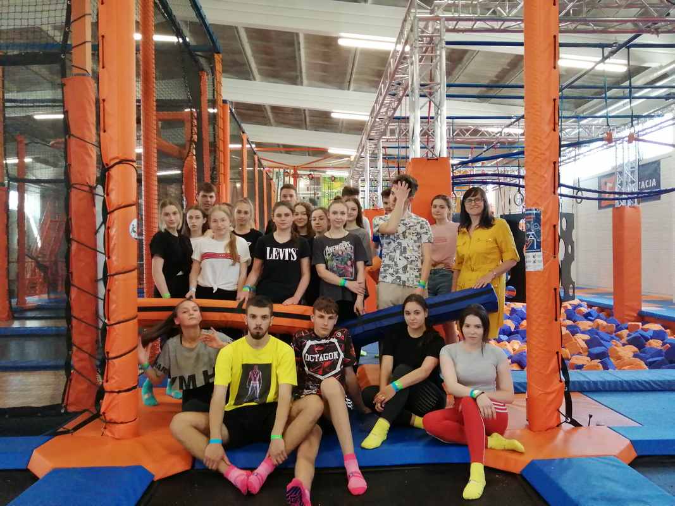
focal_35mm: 26
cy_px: 253
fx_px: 507
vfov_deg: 53.1
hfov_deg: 67.3
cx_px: 338
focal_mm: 3.46
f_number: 1.8
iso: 400
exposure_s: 1/100
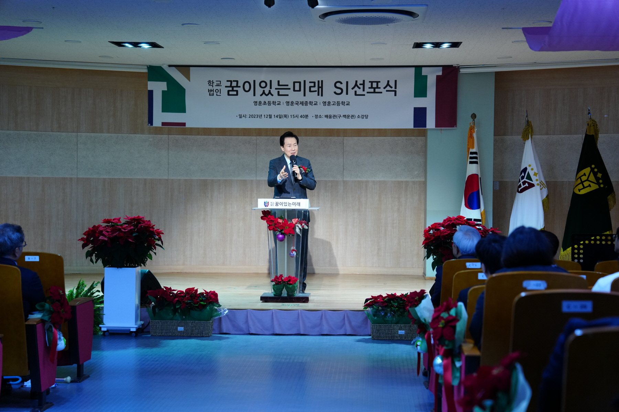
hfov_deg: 28.8
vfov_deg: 19.5
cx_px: 310
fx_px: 1204
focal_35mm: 70
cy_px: 206
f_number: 3.5
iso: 1600
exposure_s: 1/160
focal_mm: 70
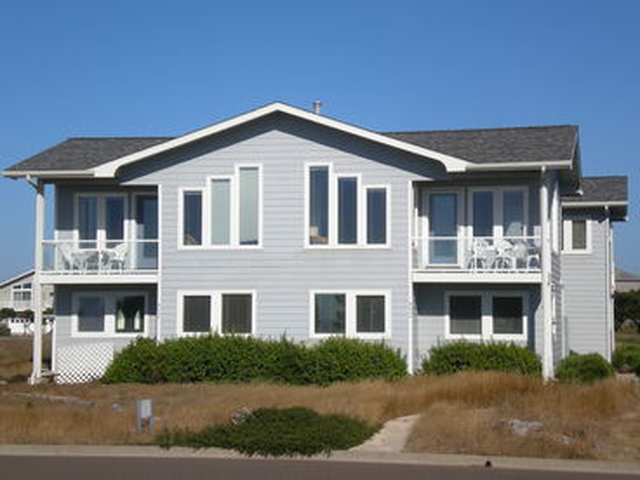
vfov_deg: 19.9
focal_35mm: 74
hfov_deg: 26.3
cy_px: 240
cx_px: 320
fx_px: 1368
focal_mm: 12.3
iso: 64
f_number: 6.5
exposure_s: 1/410
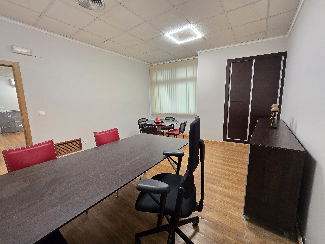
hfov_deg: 106.2
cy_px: 122
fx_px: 122
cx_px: 162
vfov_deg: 89.9
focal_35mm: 13
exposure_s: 1/50
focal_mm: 2.2
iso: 250
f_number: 2.2
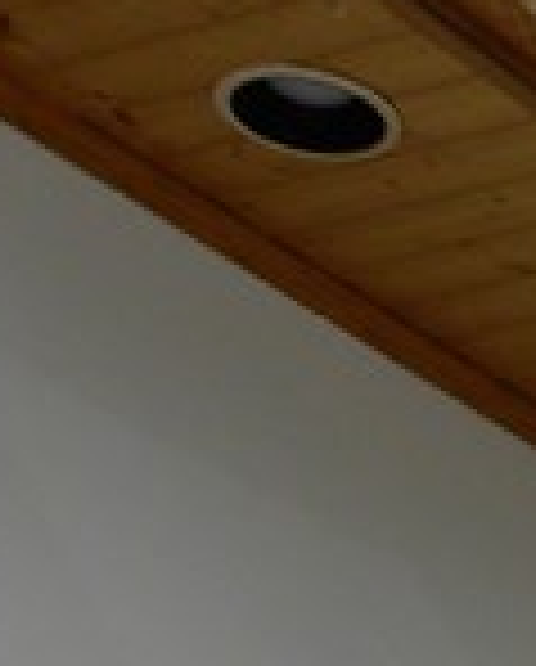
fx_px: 3459
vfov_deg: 9.7
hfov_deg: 7.5
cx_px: 1739
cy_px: 1602
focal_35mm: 175
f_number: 4
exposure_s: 1/137
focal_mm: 4.6
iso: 64
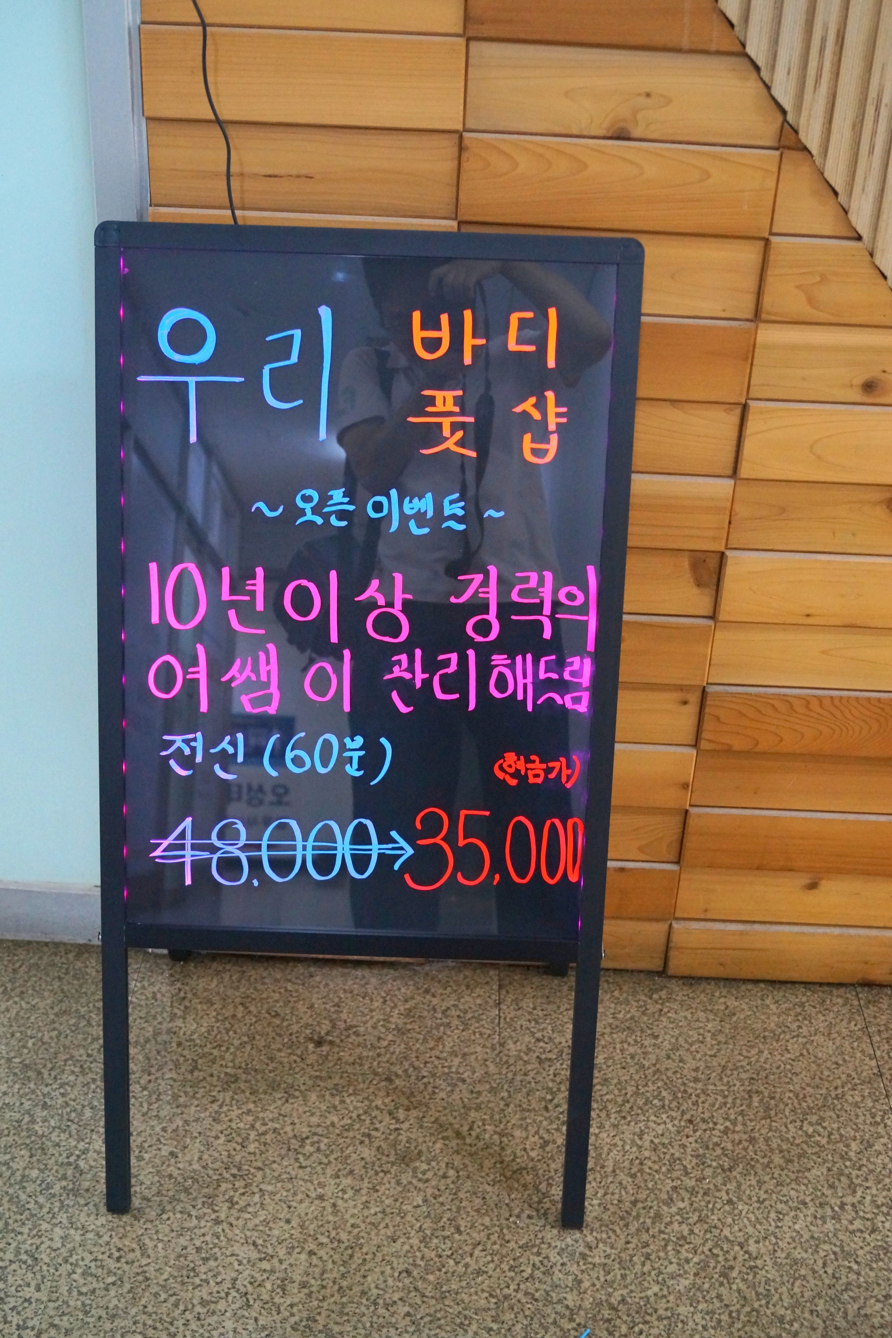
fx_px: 1486
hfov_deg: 33.4
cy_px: 653
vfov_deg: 48.5
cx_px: 436
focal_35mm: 40
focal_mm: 26
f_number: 4.5
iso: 1600
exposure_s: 1/60
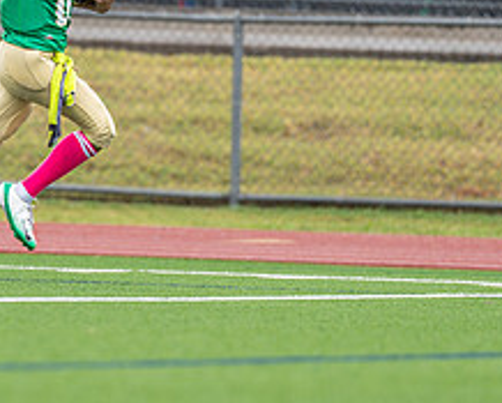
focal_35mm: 702
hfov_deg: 2.8
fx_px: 10444
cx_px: 21
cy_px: 71
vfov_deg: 2.2
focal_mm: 200
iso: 400
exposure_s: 1/1000
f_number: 2.8
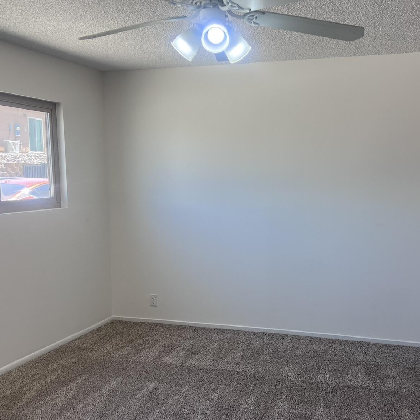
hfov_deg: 41.7
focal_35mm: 40
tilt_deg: -9.1
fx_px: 549
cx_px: 243
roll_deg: +0.2
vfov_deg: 41.7
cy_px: 244
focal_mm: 5.7
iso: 50
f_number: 1.5
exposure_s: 1/160
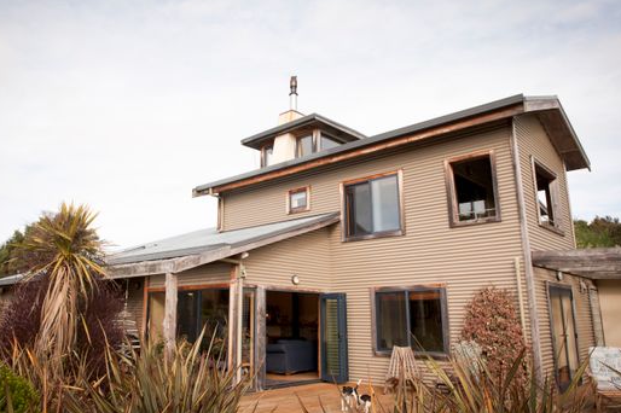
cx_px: 274
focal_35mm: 28
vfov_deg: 46.3
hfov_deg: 65.3
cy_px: 193
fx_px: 483
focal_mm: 24
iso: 1600
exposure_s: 1/5000
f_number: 6.3
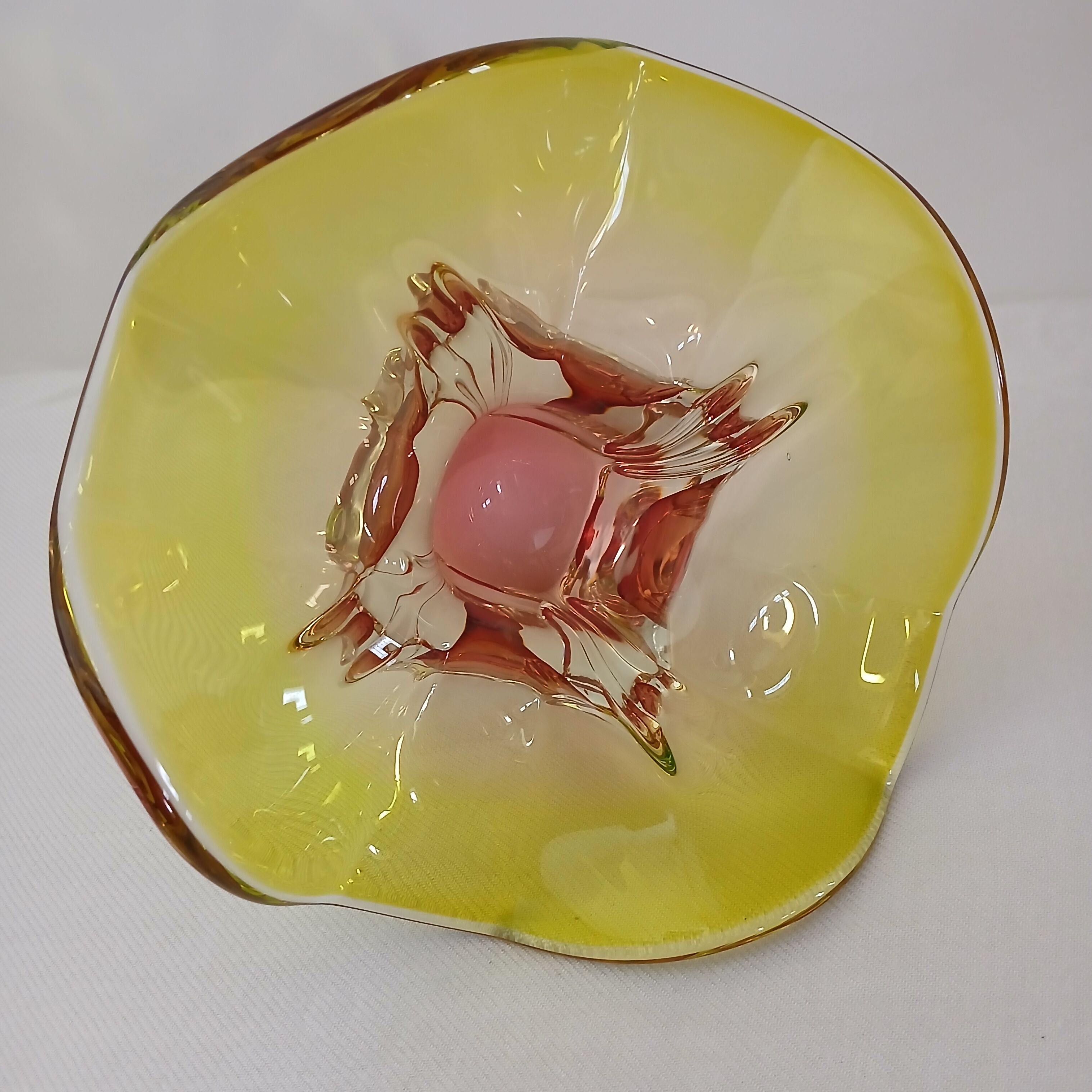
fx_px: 1106
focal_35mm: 31
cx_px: 540
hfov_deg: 52.5
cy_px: 609
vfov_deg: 52.4
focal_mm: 3.98
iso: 320
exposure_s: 1/50
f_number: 1.8
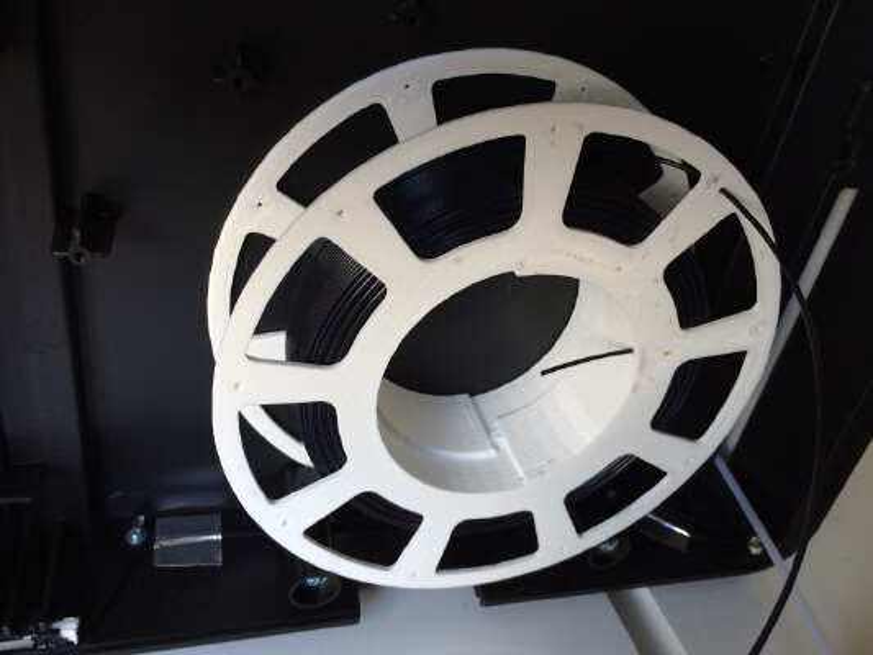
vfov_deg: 48.2
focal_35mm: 29
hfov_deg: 61.6
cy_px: 328
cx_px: 436
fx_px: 732
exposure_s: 1/40
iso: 32
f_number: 2.2
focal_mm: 4.15
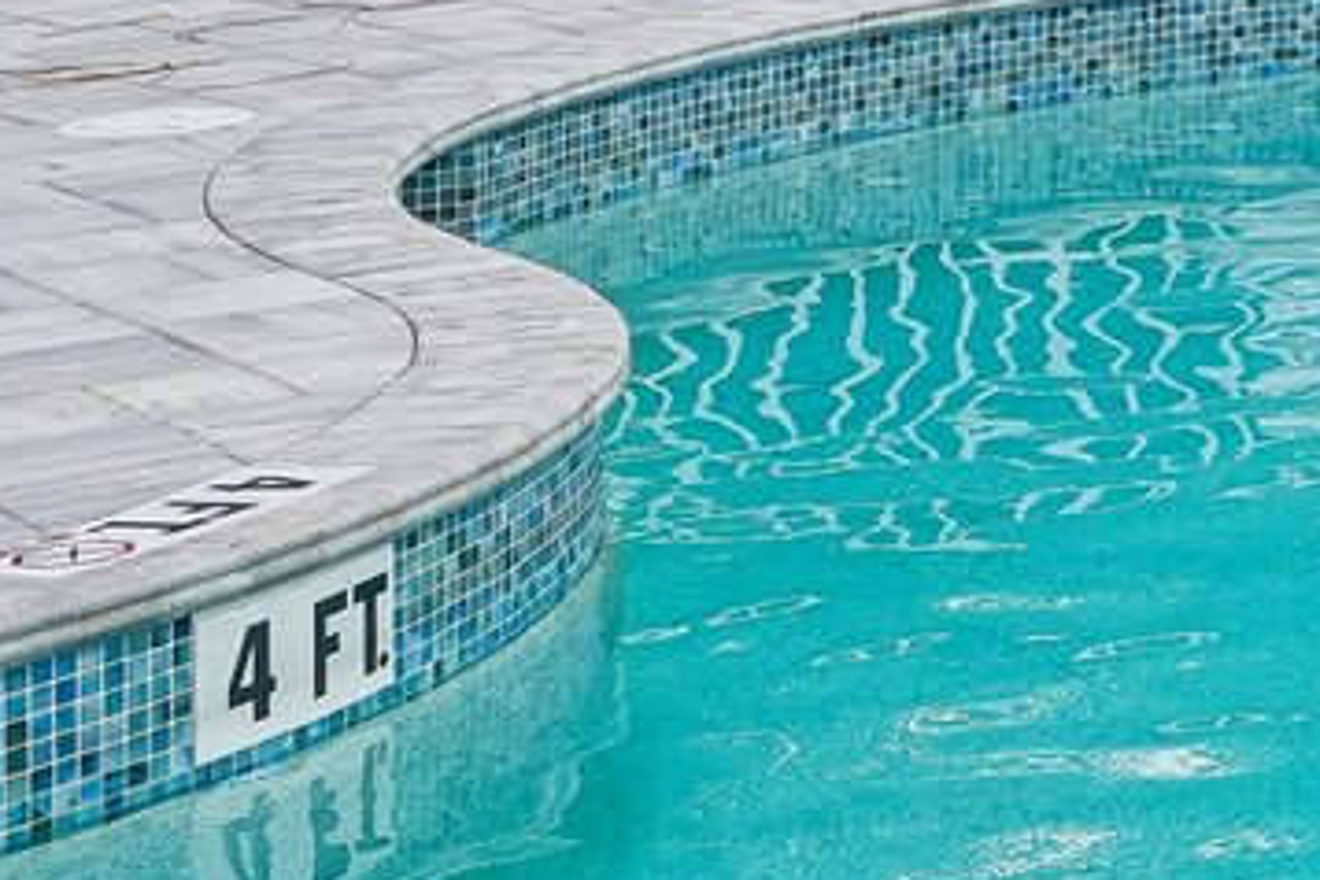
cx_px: 3453
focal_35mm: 135
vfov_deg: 9.7
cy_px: -660
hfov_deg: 11.6
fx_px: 4945
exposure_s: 1/800
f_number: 8
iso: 400
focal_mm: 23.5
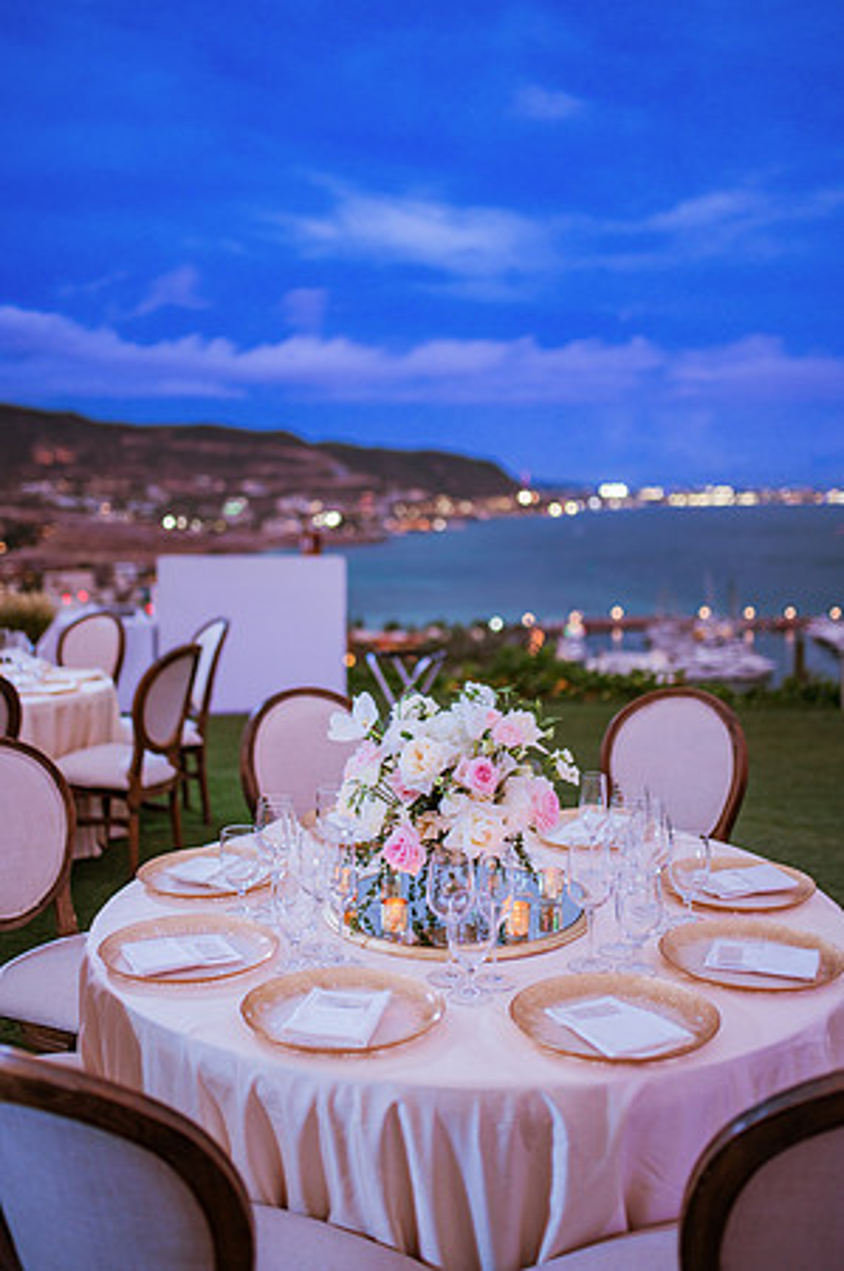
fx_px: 1234
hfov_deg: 37.8
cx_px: 422
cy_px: 636
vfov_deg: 54.5
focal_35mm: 35
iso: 500
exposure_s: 1/60
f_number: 1.4
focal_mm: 35
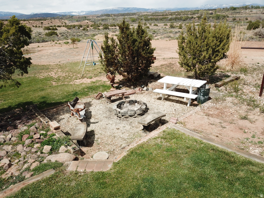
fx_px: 198
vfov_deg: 53.1
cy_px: 99
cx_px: 132
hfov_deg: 67.3
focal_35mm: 26
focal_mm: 4.73
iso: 100
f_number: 2.2
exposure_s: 1/1435
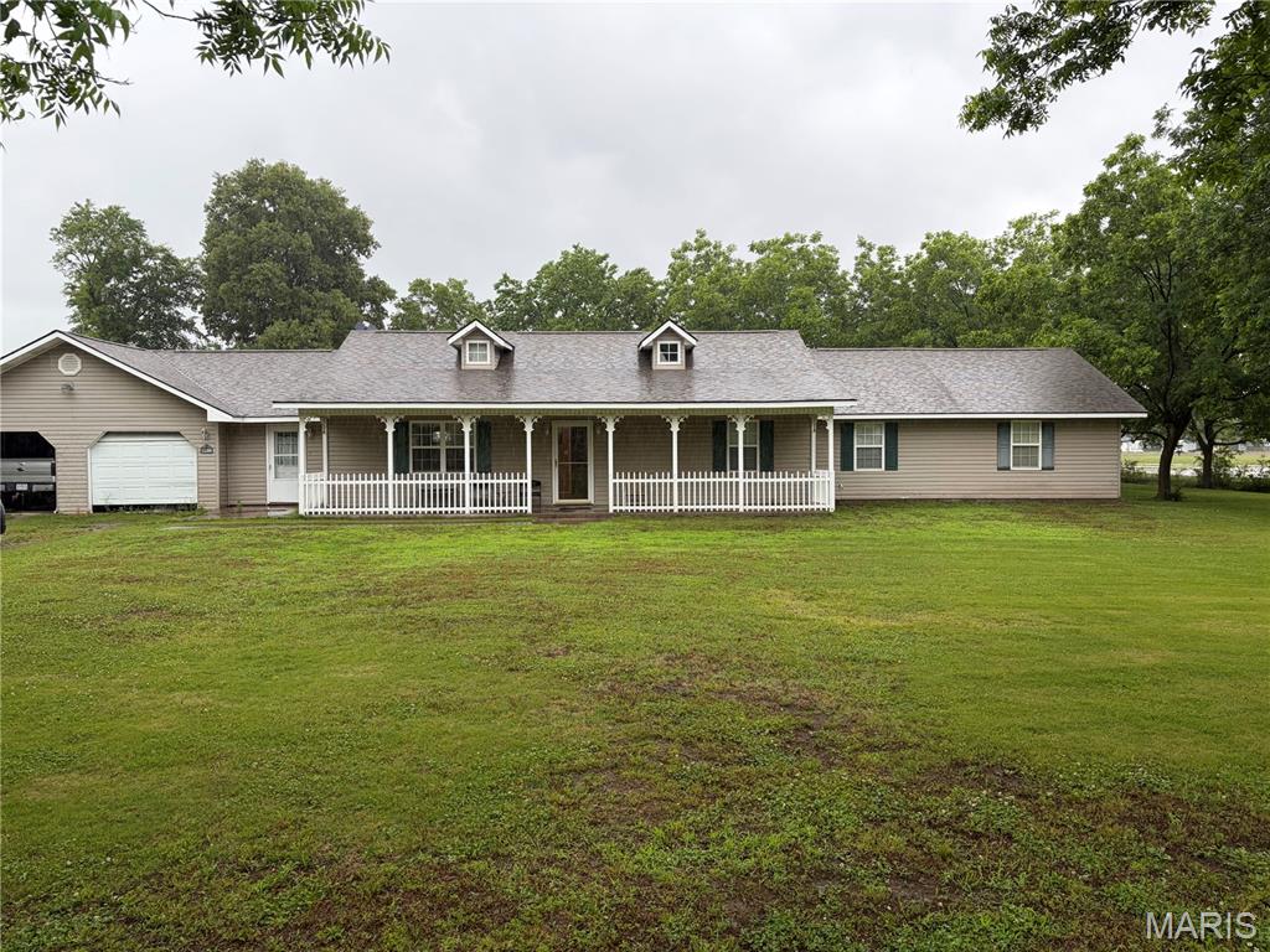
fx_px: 954
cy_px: 476
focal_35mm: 26
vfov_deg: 53.1
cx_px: 635
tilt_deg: +0.5
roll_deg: +1.2
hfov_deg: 67.3
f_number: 1.6
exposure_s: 1/121
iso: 64
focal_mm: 5.96
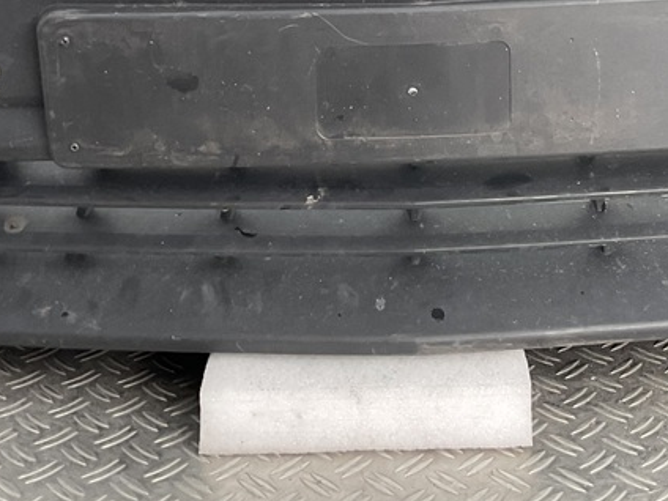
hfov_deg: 28.0
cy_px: -72
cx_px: 424
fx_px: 1332
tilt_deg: -9.7
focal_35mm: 69
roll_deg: -0.2
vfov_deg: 20.2
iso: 32
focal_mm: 3
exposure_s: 1/120
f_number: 1.8
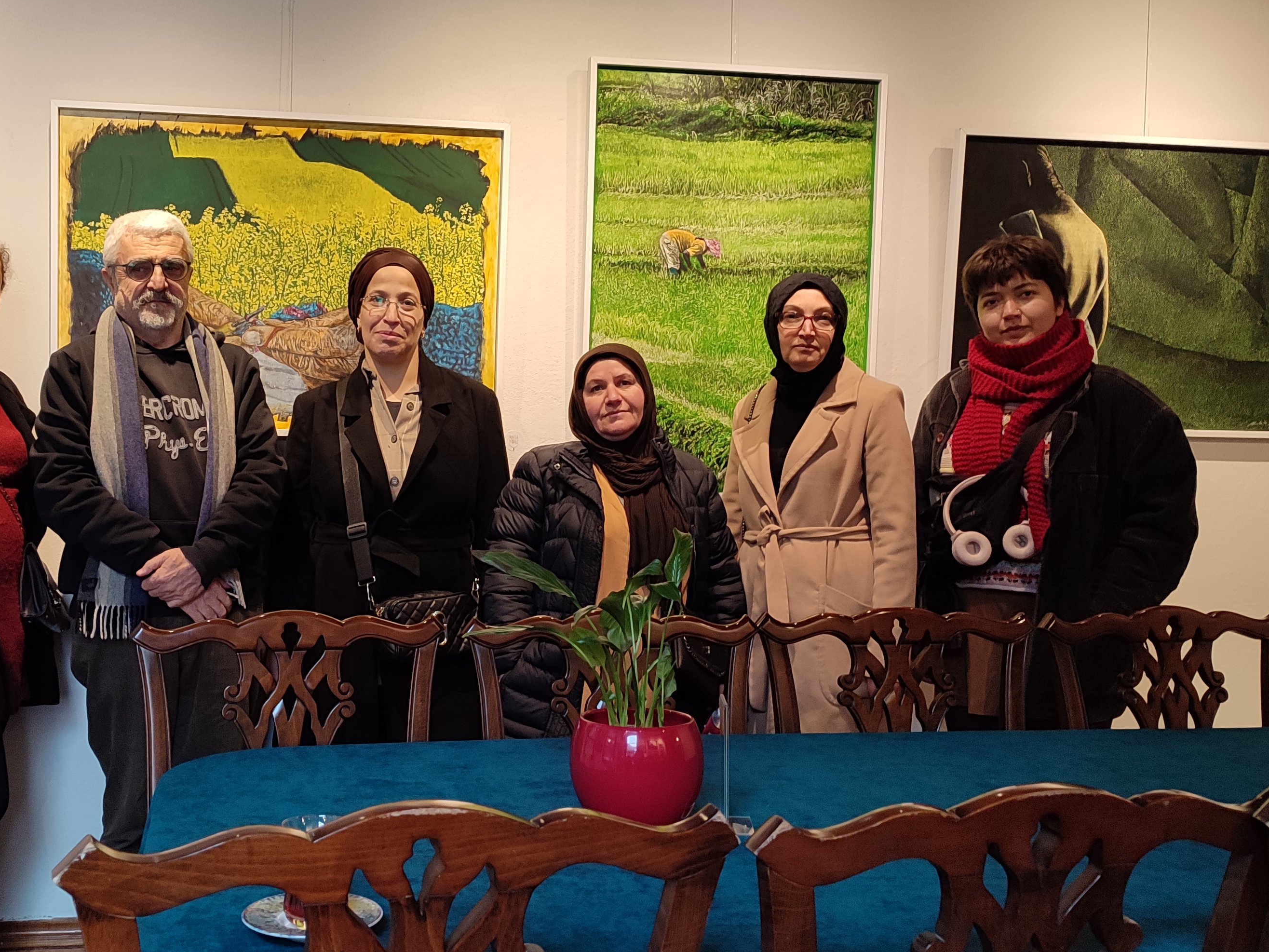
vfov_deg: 37.7
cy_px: 504
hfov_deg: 48.4
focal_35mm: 38
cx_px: 461
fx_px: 1393
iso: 357
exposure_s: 1/33
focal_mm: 6.04
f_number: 1.9
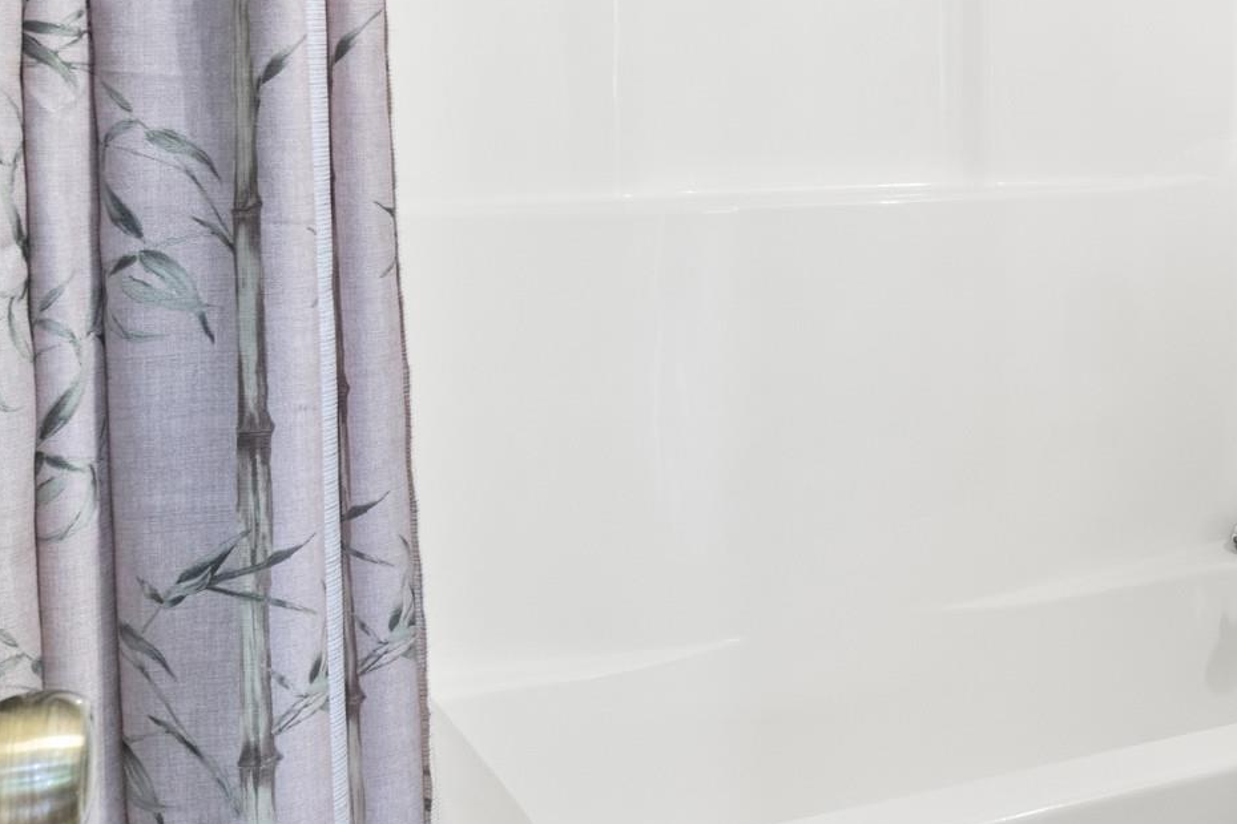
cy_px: 98
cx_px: 1402
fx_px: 1524
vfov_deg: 29.2
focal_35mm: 44
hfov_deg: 36.4
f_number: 9
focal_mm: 11
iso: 250
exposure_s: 2.5
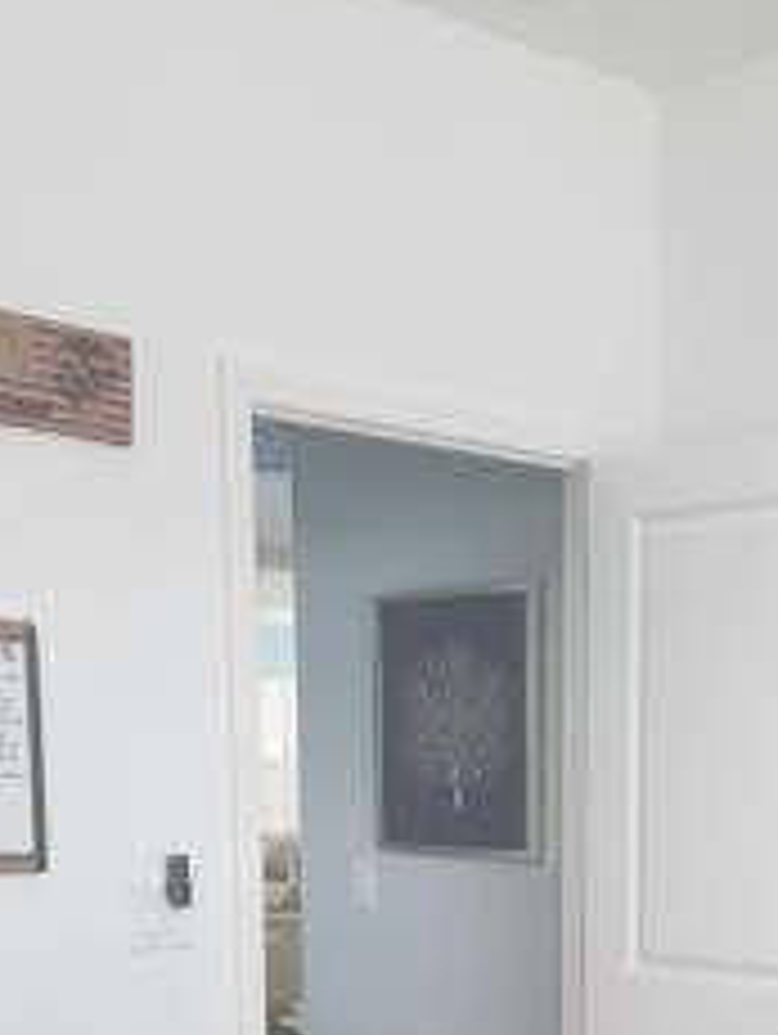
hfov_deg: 22.4
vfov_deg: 28.0
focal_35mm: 64
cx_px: 706
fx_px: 1914
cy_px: 1094
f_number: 1.8
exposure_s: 1/120
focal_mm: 5.4
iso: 250
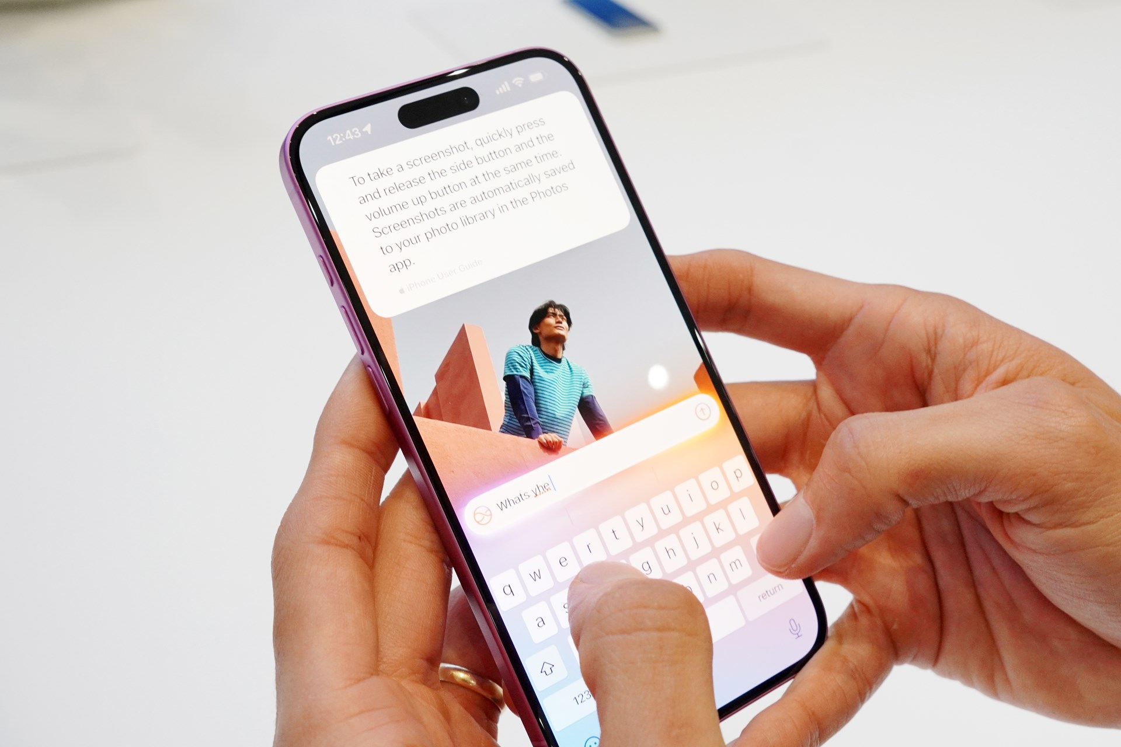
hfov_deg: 48.2
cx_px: 560
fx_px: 1252
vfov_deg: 33.2
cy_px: 374
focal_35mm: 40
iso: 1000
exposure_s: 1/125
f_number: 7.1
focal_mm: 26.8
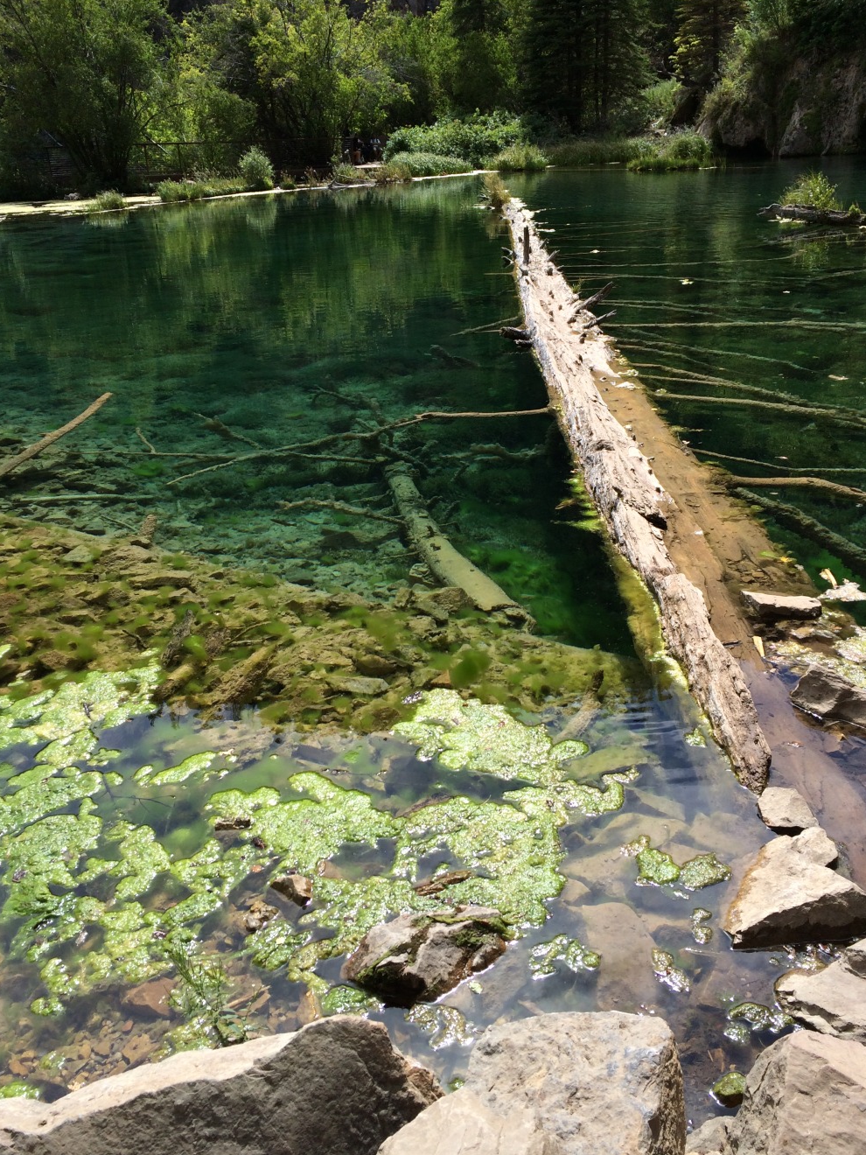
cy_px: 577
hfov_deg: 46.8
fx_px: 1001
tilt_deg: -24.3
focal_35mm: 30
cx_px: 443
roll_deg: +4.0
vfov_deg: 60.0
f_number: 2.2
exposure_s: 1/1053
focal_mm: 4.15
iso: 32
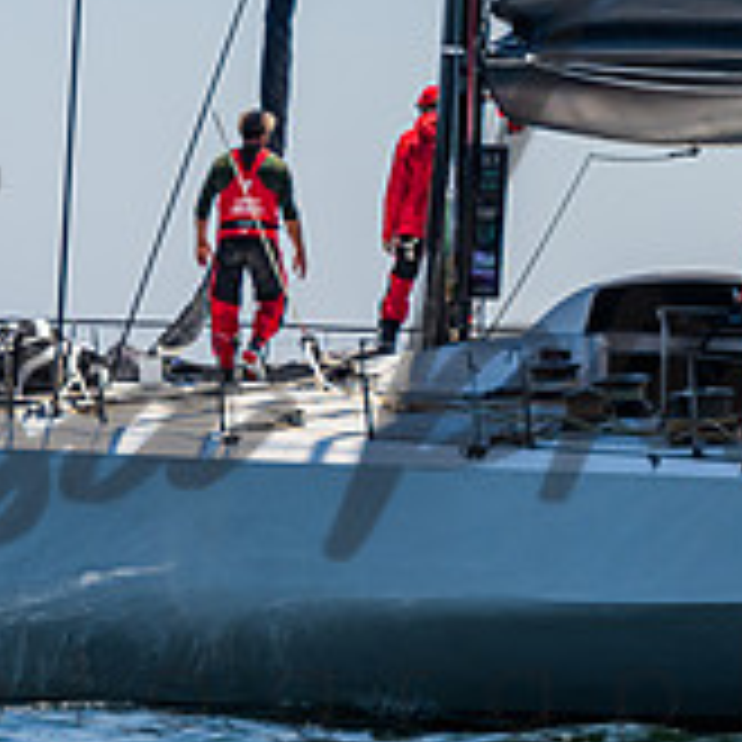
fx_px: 14478
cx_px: 706
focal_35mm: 597
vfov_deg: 2.9
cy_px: 353
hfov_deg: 2.9
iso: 400
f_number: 8
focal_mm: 200
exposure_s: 1/1600
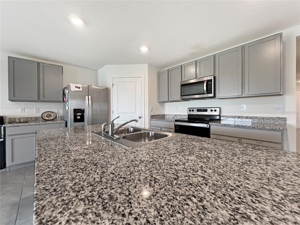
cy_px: 112
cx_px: 150
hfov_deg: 106.2
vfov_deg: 89.9
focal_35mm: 13
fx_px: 113
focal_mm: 1.57
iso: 160
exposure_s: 1/120
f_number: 1.8
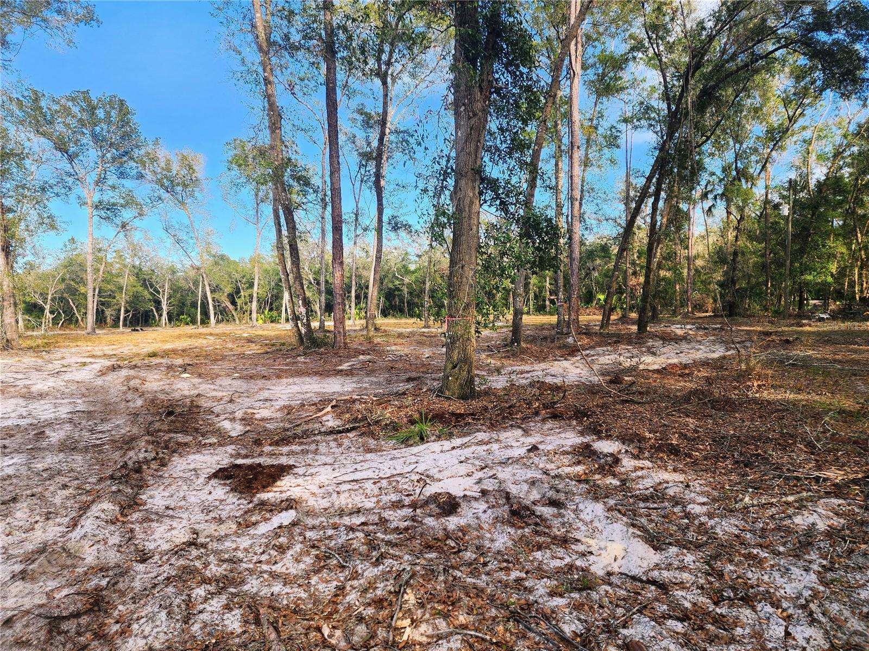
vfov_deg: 58.9
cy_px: 326
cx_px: 434
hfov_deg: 73.9
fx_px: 577
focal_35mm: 23
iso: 12
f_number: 1.8
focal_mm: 6.4
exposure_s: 1/372
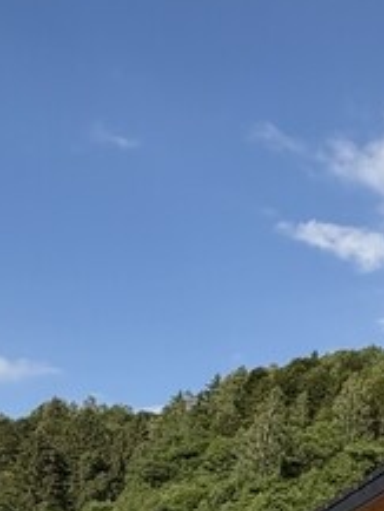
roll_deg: -2.0
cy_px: 535
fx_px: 975
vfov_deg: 27.4
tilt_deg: +11.3
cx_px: 693
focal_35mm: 66
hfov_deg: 17.8
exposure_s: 1/770
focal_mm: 2.22
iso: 25
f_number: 2.2
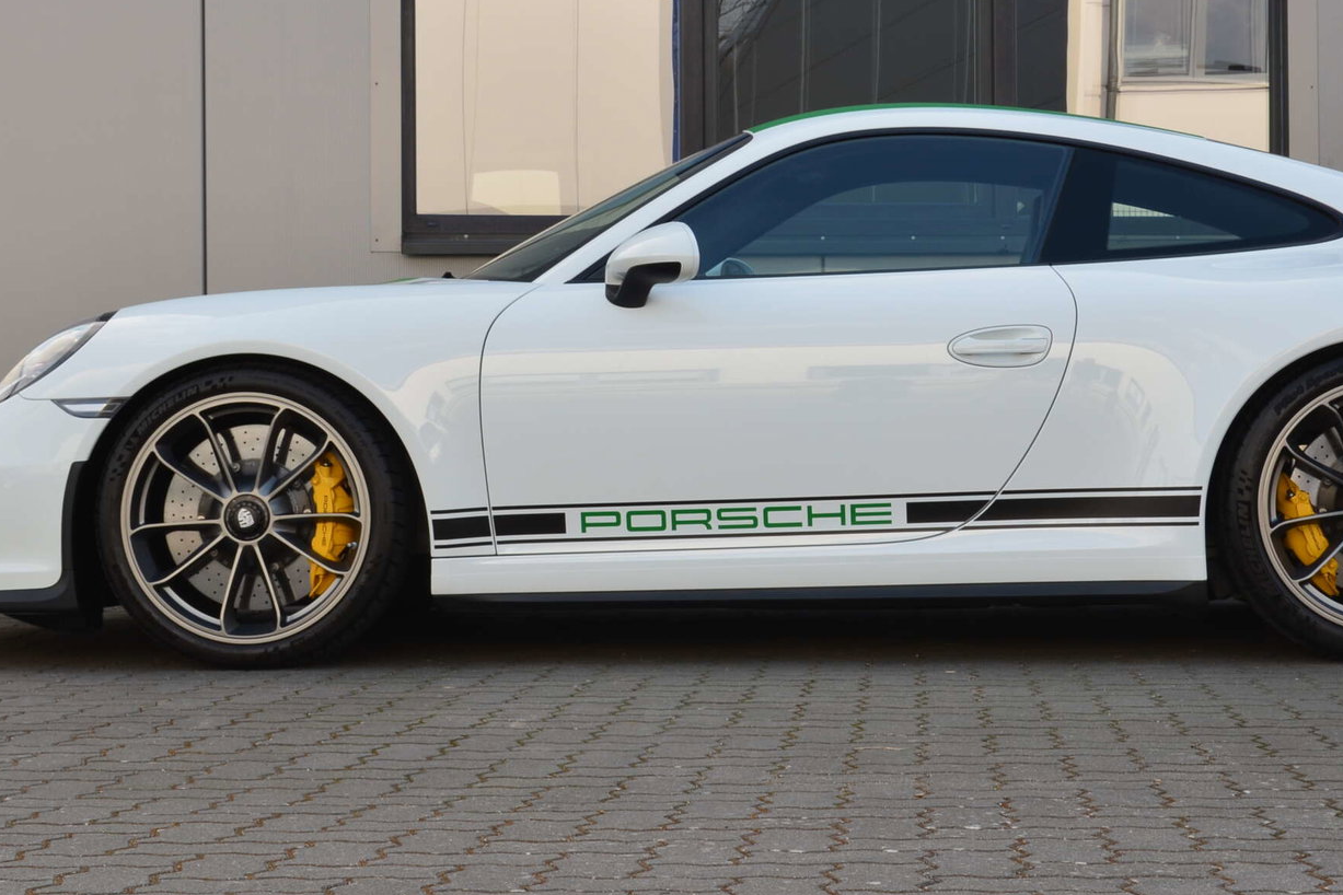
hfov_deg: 25.6
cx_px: 833
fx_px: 2947
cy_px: 403
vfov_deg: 17.3
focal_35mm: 79
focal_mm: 36
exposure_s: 1/60
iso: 200
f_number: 10
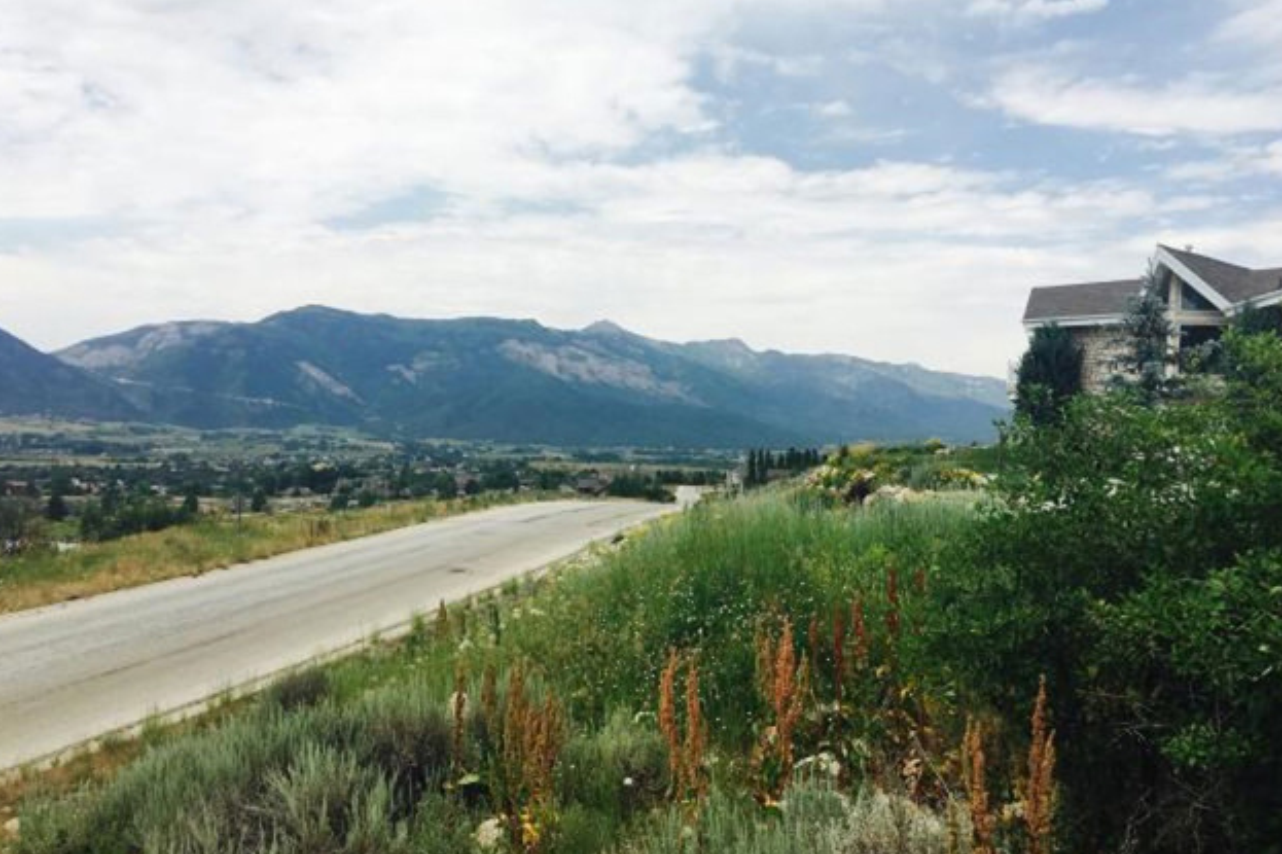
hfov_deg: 60.3
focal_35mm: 31
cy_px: 405
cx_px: 644
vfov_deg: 42.3
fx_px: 1104
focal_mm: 4.15
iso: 25
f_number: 2.2
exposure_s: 1/2137
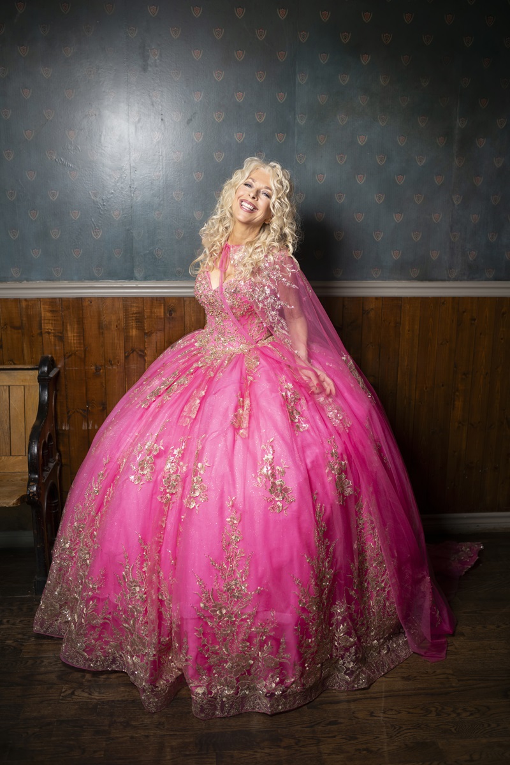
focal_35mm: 35
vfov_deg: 54.4
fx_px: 744
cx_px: 255
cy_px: 382
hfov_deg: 37.9
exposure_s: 1/160
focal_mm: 35
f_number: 2
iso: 200
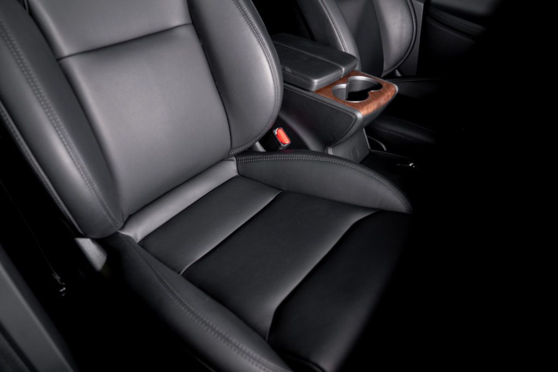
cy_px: 186
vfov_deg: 53.1
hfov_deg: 73.7
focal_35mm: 24
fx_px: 372
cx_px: 279
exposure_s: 1/50
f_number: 5
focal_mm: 24
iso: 250
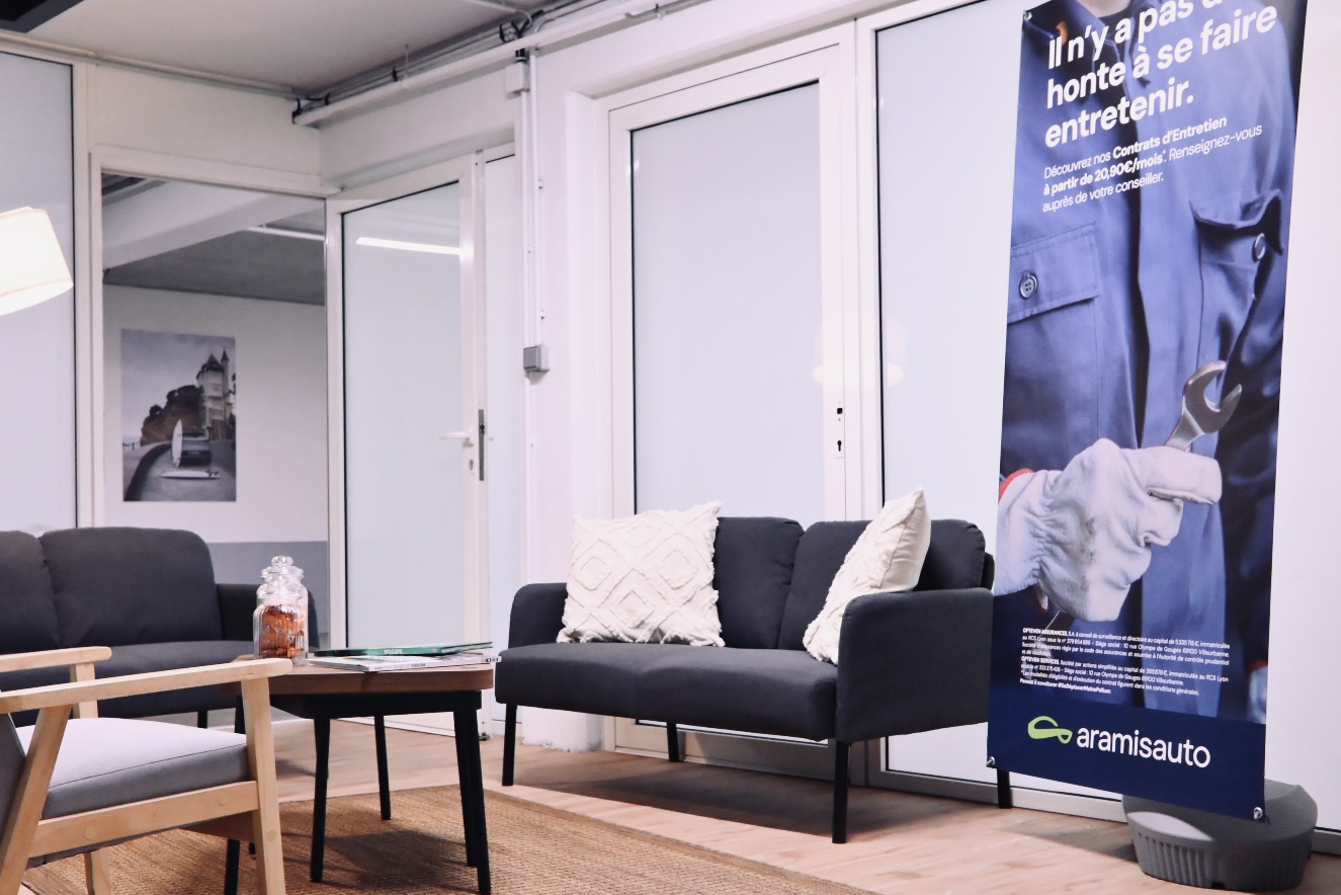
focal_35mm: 44
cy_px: 501
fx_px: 1639
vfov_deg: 30.5
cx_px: 538
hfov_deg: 44.3
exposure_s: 1/100
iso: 4000
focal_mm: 24
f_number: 5.6
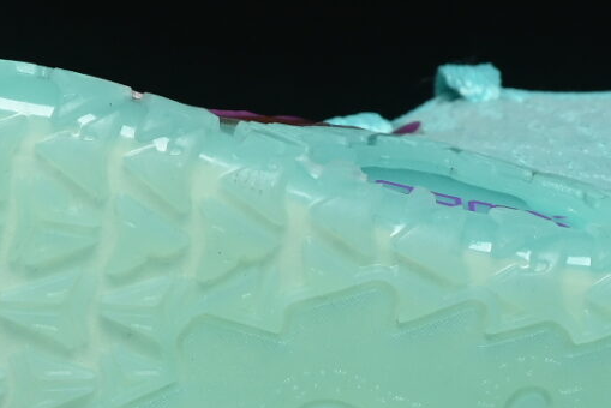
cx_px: 246
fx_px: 6402
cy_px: 244
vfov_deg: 3.7
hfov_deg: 5.5
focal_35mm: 377
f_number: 6.3
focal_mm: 50
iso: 160
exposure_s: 1/60
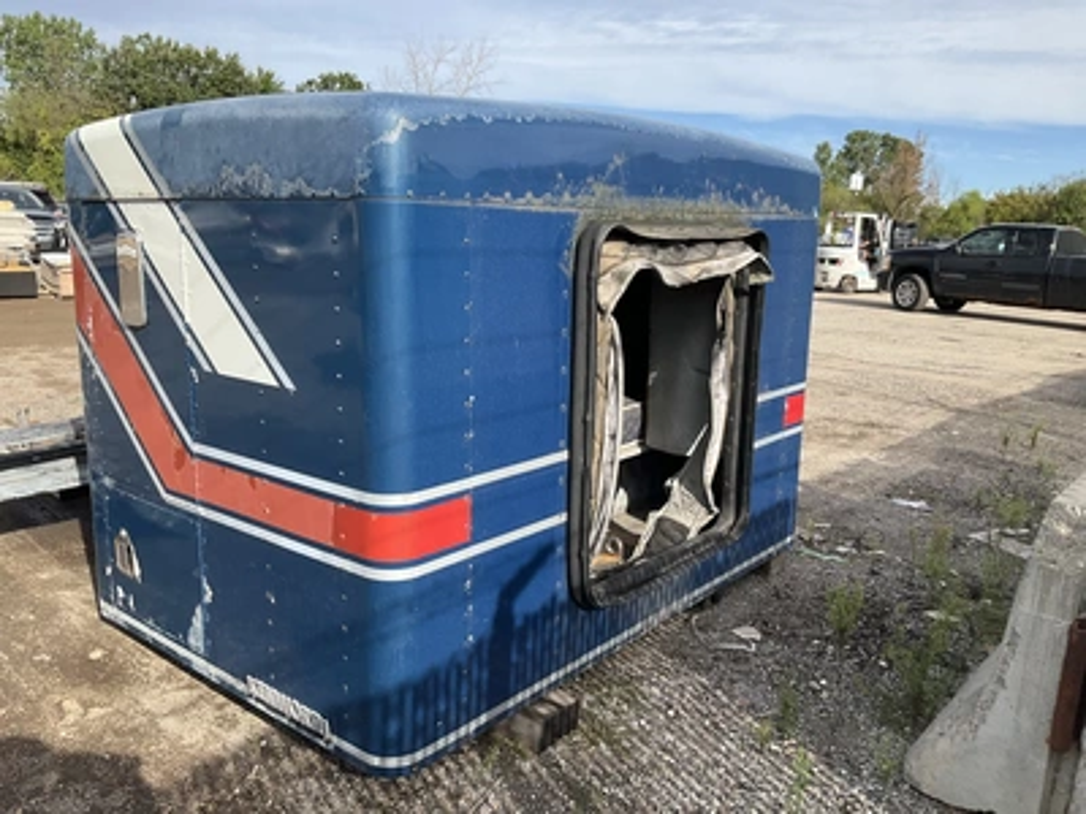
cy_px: 407
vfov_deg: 48.2
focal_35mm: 29
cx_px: 543
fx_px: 910
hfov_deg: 61.7
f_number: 1.8
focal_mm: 3
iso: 25
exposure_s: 1/978
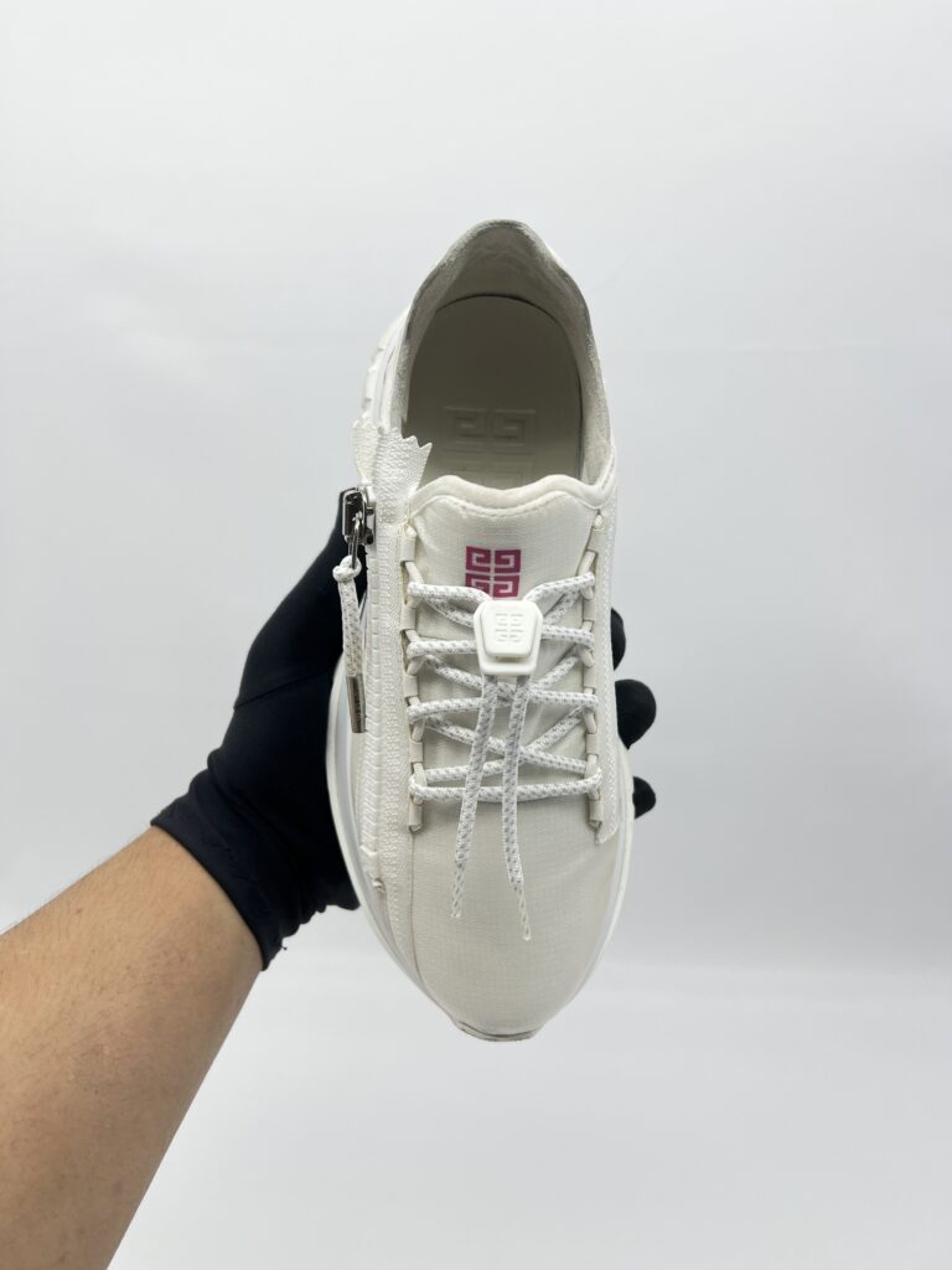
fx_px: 953
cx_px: 476
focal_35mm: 26
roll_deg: -0.2
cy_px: 635
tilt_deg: -15.8
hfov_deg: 53.1
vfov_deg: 67.3
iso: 40
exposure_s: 1/169
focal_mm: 5.7
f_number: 1.5
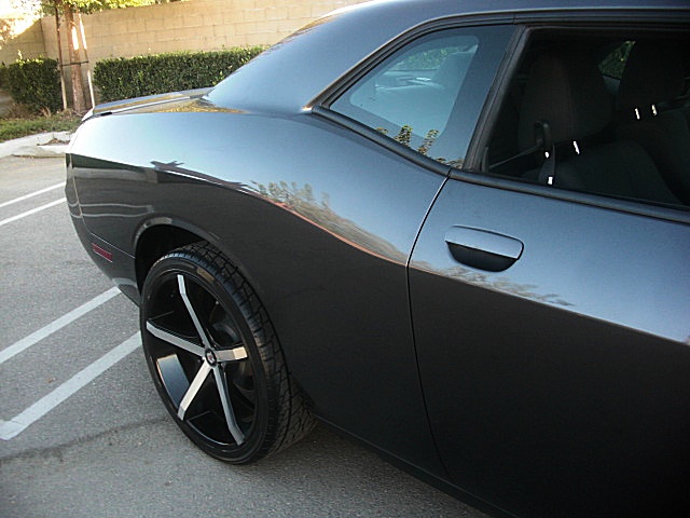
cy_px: 259
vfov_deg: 39.7
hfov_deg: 51.4
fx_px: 718
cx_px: 345
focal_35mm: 36
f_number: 2.8
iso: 100
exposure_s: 1/80
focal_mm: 6.3
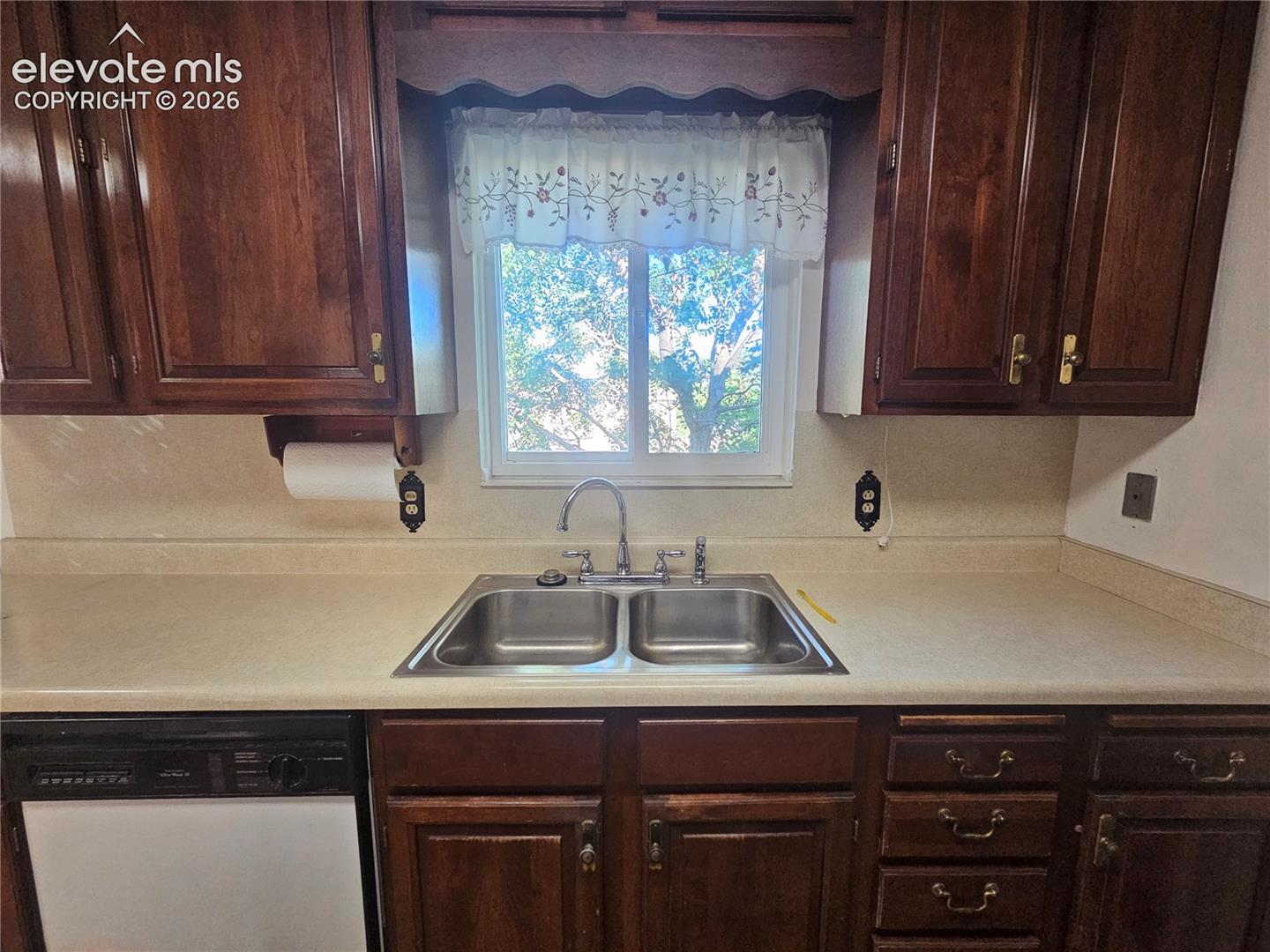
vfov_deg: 89.9
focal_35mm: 13
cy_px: 476
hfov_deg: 106.2
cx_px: 635
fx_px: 477
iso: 250
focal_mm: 2.2
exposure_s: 1/60
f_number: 2.2
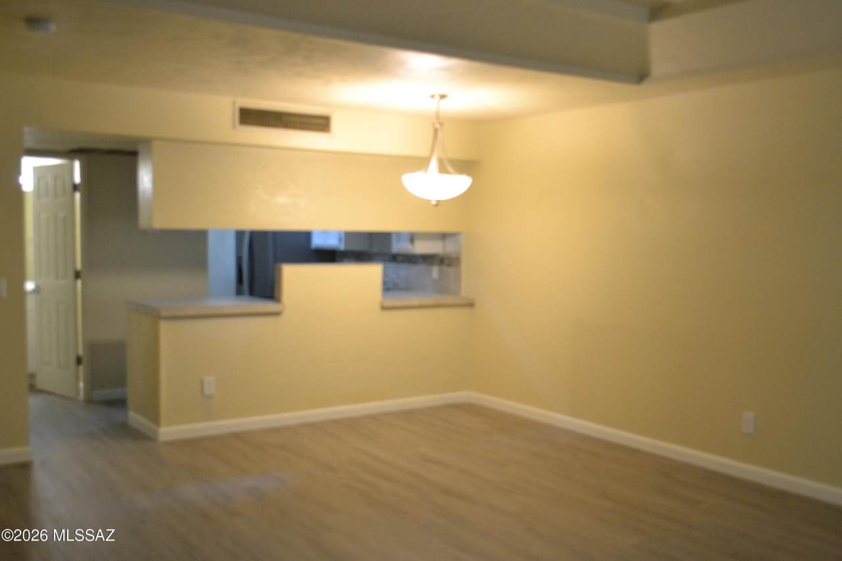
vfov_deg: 36.9
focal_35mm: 36
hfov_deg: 53.1
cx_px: 421
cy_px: 280
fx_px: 842
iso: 1250
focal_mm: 24
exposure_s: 1/60
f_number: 4
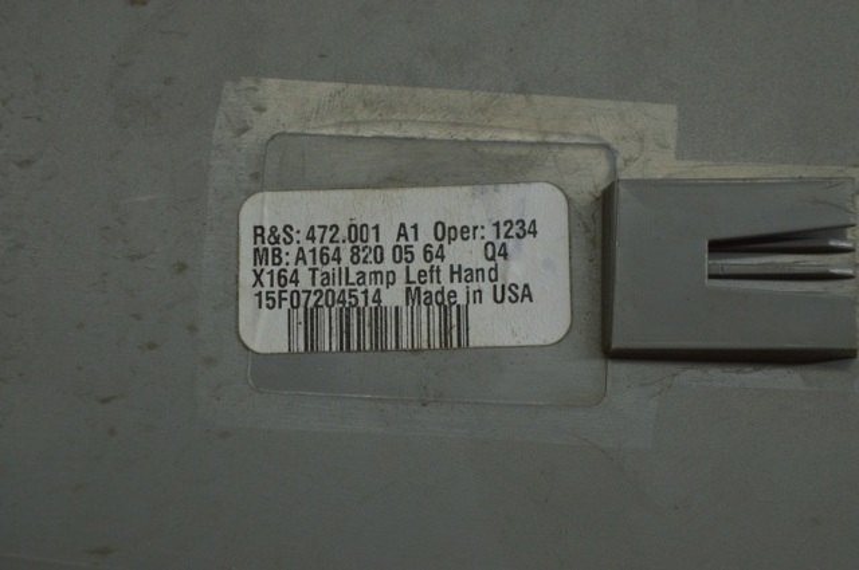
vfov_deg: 16.5
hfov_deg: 24.6
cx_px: 430
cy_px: 285
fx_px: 1966
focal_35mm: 82
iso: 400
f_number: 5.6
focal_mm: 55
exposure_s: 1/100
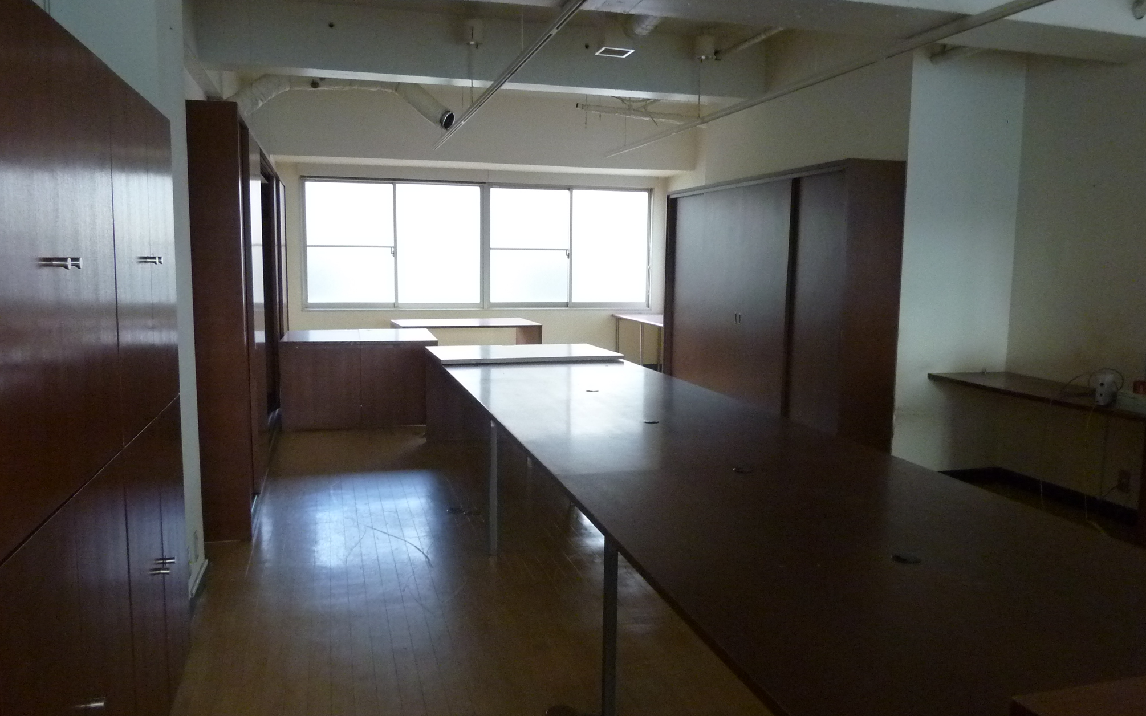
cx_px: 576
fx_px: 843
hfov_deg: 68.4
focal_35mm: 27
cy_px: 367
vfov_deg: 46.0
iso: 400
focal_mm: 4.1
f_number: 3.3
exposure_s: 1/25
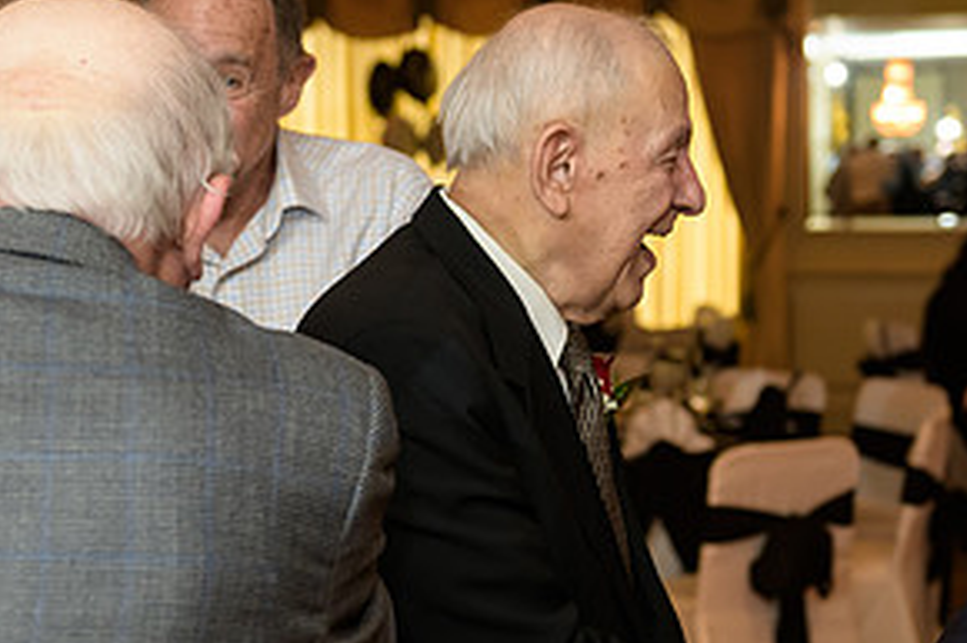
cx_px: 500
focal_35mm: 84
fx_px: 2255
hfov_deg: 24.2
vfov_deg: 16.2
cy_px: 338
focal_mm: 42
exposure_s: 1/125
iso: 1000
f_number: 3.2
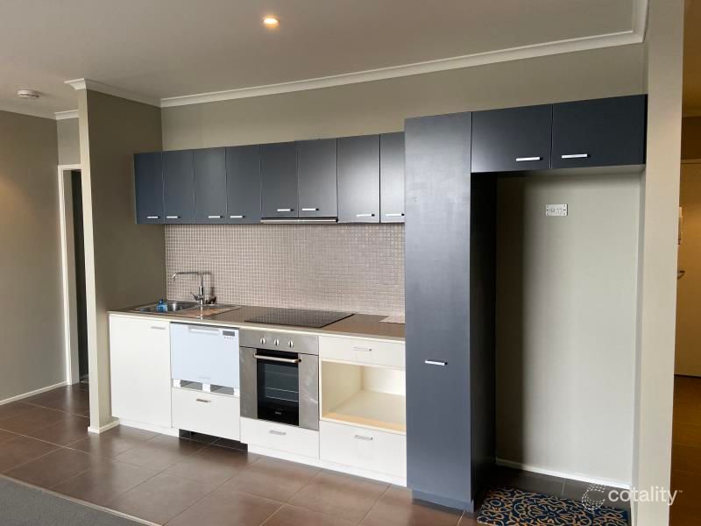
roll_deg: -0.1
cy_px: 263
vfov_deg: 53.1
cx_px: 350
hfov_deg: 67.3
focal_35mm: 26
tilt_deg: -3.5
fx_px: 527
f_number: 1.8
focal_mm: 4.25
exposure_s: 1/50
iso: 125
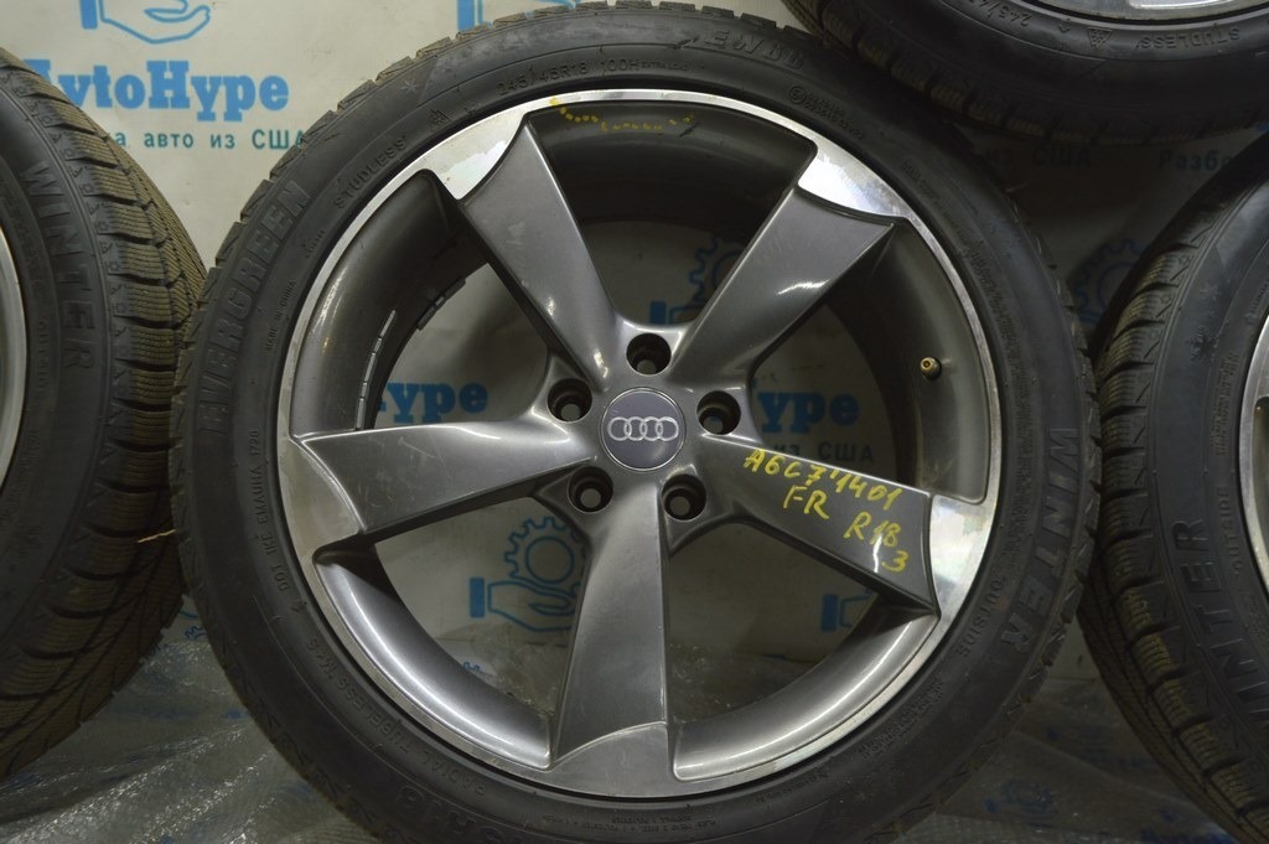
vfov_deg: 36.8
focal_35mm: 36
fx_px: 1268
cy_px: 422
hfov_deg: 53.2
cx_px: 634
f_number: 5.6
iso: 400
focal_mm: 24
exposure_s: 1/20
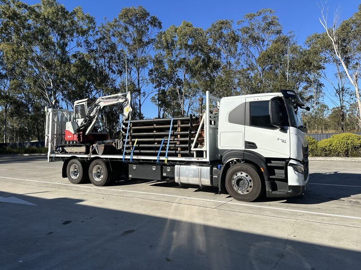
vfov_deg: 56.8
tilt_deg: +1.0
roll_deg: +2.0
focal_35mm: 24
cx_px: 180
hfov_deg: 71.6
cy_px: 135
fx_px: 250
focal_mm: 6.9
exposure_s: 1/4016
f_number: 1.8
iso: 80
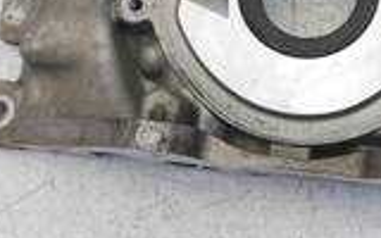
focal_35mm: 89
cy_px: -45
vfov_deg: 14.2
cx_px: 305
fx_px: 924
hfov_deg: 23.0
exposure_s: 1/60
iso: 250
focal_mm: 14
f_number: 3.5
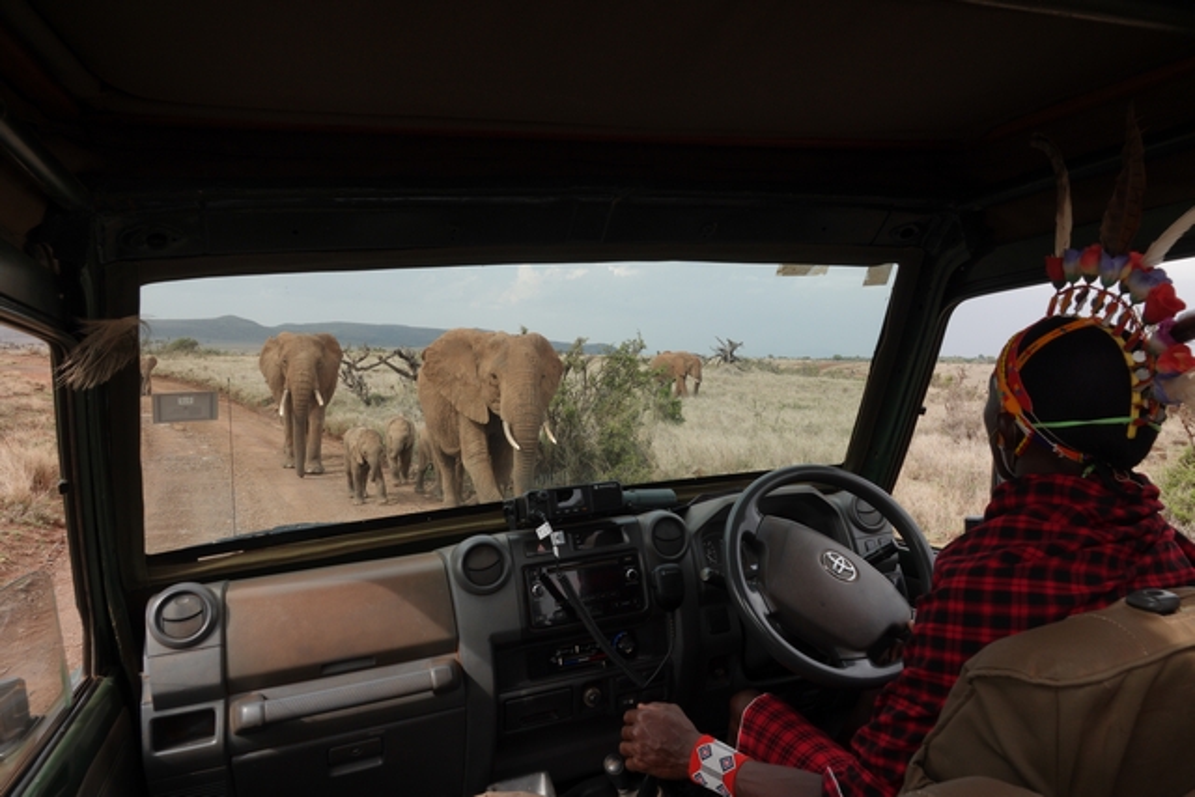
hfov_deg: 73.7
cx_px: 598
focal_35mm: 24
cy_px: 398
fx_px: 797
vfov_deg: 53.2
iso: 100
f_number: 5.6
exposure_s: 1/200
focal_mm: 8.8
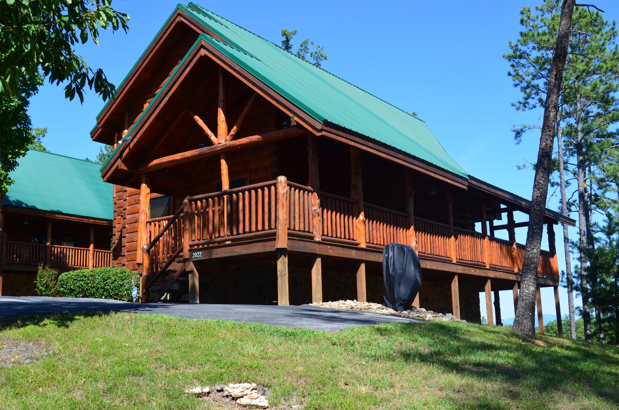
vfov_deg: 34.1
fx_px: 669
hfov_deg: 49.6
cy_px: 205
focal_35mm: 39
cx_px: 310
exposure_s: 1/250
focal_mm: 26
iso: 200
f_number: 8
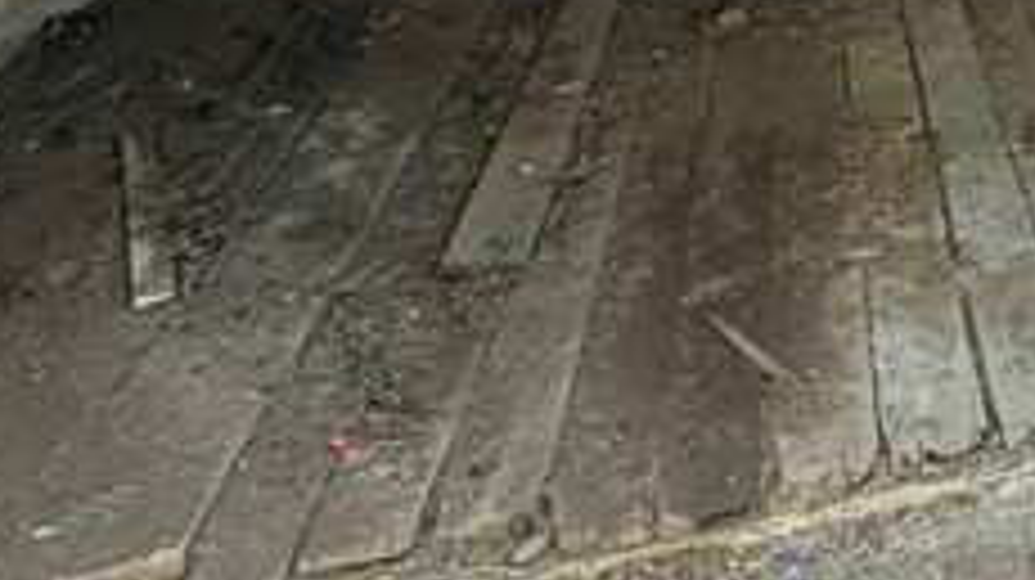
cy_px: -638
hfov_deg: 26.4
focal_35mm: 68
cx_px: 1336
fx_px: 1865
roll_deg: +2.4
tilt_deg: +4.4
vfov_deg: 14.3
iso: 64
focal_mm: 2.22
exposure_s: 1/122
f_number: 2.2
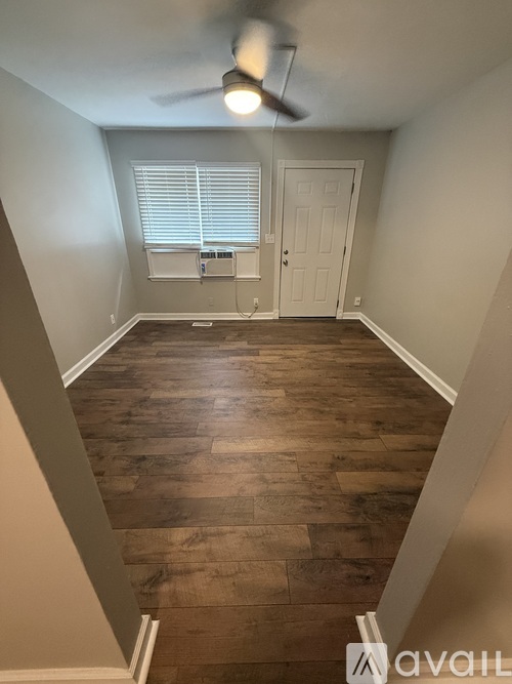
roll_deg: -0.2
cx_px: 256
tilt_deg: -22.2
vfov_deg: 102.1
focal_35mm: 14
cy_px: 342
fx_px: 276
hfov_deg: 85.7
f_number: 2.2
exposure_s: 1/60
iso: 500
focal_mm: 2.22
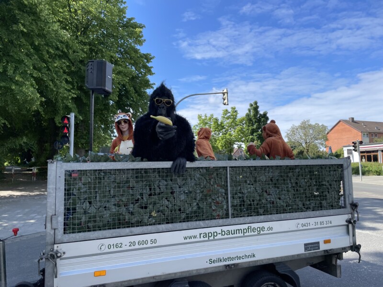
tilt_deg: +6.8
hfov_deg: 67.3
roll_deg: +1.4
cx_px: 192
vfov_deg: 53.1
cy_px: 144
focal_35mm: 26
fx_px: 288
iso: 32
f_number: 1.6
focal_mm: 4.2
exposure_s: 1/2092
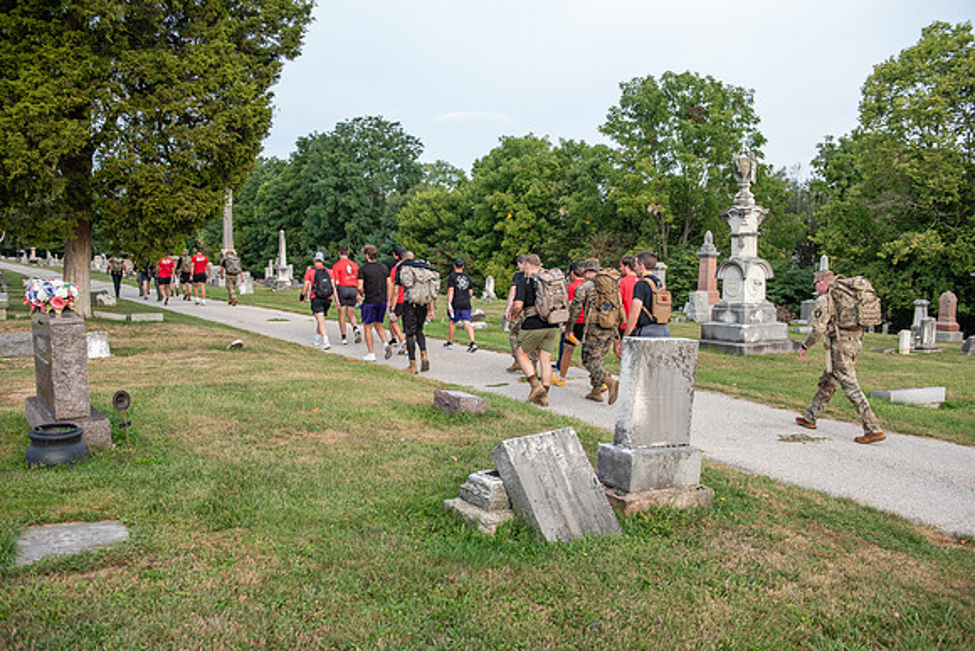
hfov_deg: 58.7
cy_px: 326
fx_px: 867
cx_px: 488
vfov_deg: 41.1
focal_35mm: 32
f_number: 4
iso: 200
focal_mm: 32
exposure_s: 1/400
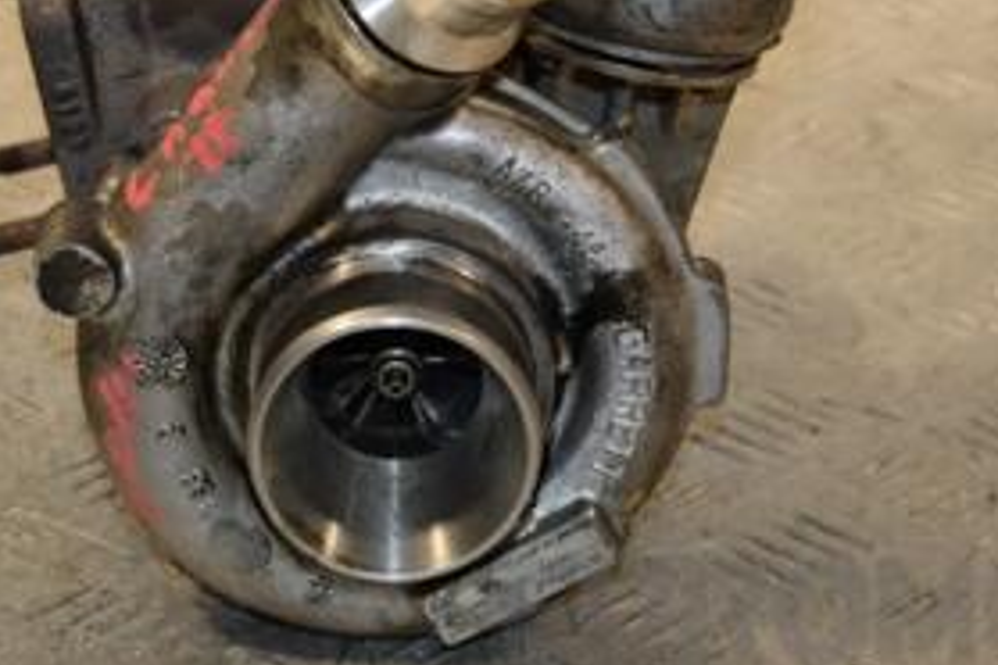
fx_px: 4297
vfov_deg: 8.8
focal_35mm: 155
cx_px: 436
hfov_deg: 13.2
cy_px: 136
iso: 800
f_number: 5.6
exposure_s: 1/200
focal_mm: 48
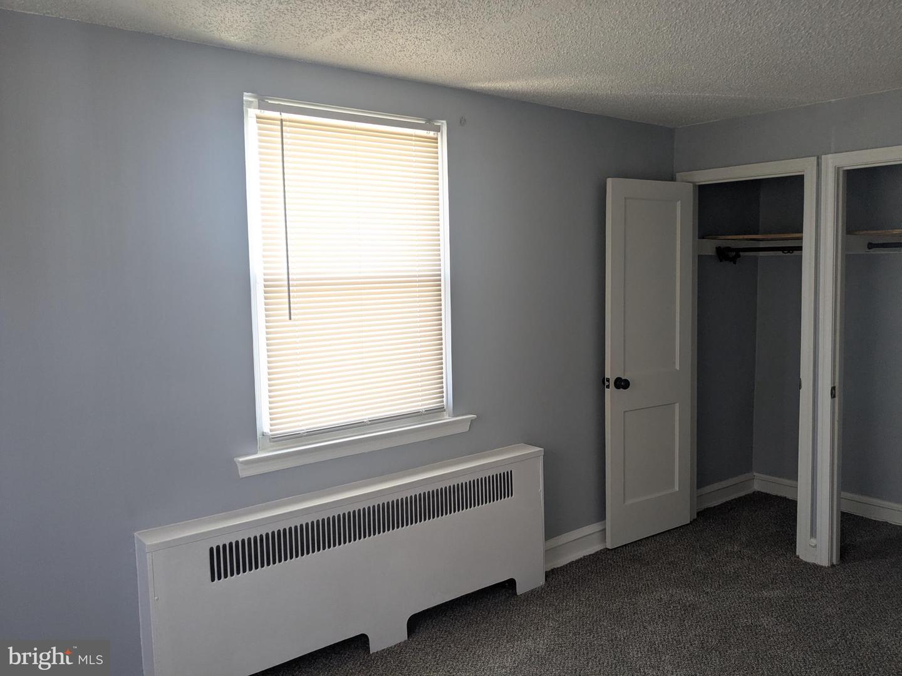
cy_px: 338
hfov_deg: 65.3
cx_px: 451
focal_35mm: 27
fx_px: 704
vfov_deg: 51.4
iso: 61
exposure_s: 1/40
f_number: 1.73
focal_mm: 4.38
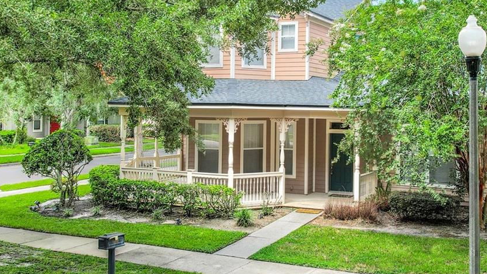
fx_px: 568
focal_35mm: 44
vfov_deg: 27.0
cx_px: 276
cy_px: 110
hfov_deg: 46.3
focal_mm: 8.38
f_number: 2.8
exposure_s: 1/50
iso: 100
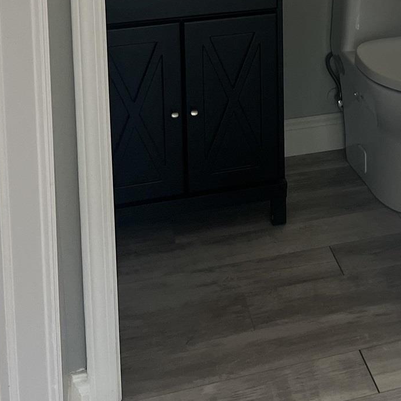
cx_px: 479
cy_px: -138
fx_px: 1009
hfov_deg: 21.0
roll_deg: +0.4
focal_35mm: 77
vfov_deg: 20.3
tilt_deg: -6.0
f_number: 1.5
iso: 125
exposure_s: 1/120
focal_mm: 5.7
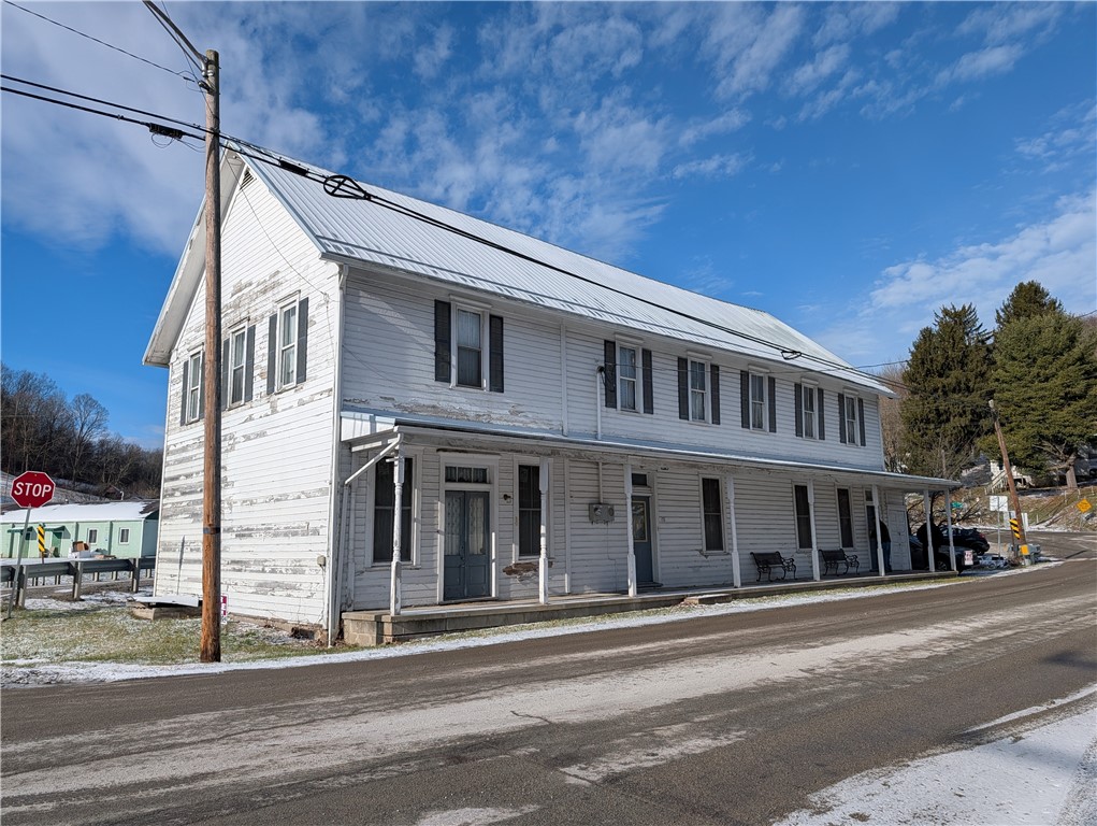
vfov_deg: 56.9
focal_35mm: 24
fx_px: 761
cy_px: 413
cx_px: 548
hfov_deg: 71.5
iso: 19
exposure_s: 1/2320
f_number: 1.68
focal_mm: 6.9
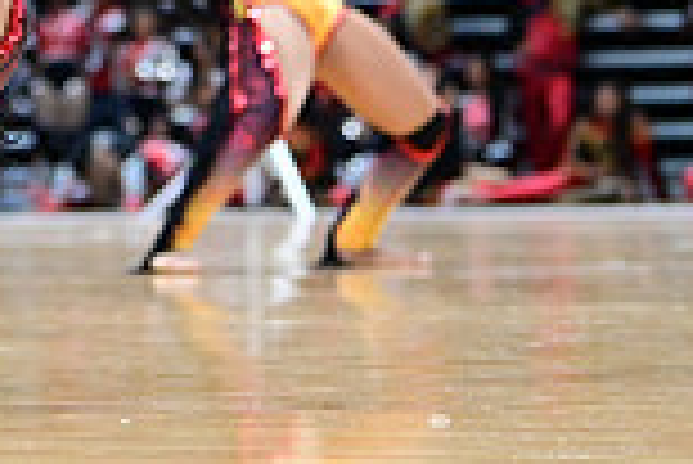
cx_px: -122
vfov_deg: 5.2
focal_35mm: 263
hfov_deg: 7.8
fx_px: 5067
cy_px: -288
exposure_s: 1/1000
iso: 6400
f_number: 3.2
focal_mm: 70
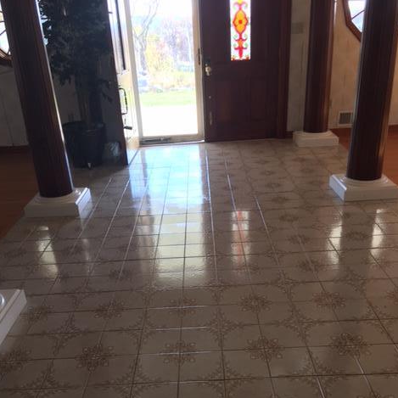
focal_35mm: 35
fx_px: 455
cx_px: 197
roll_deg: +4.1
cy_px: 265
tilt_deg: -28.0
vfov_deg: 46.5
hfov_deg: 47.2
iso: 32
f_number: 2.2
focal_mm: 4.15
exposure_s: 1/60
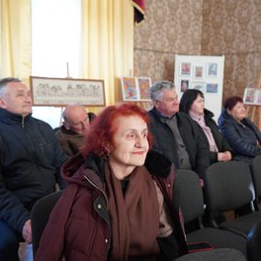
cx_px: 154
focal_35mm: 40
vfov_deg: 41.9
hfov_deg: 41.7
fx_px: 341
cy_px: 131
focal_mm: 31
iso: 2000
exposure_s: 1/160
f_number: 4
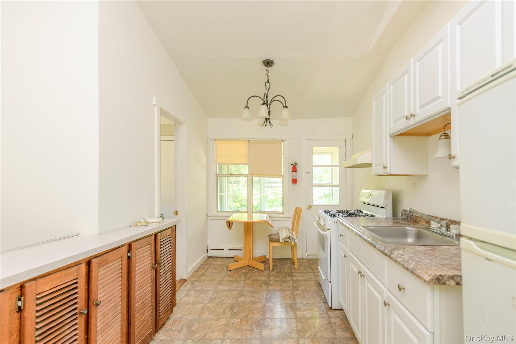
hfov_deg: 93.3
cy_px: 172
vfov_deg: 70.4
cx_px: 258
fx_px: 244
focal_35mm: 17
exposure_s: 1/25
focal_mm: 17
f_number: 4.5
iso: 250
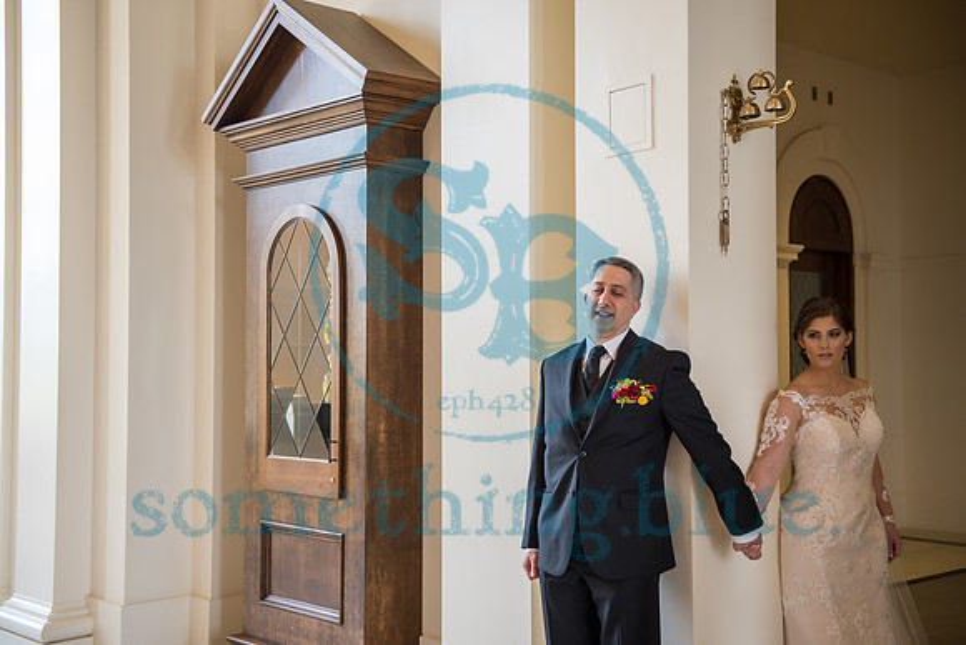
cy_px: 323
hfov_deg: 43.7
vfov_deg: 30.0
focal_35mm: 45
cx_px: 478
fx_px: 1204
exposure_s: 1/160
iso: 640
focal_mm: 44
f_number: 2.8
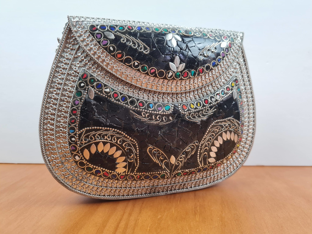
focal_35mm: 26
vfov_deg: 53.1
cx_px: 156
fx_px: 234
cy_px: 117
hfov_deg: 67.3
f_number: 1.8
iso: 80
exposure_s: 1/120
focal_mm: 5.4
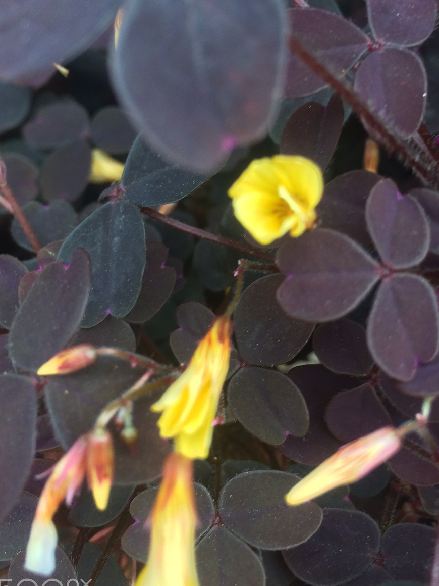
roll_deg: -1.1
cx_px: 269
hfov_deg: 35.8
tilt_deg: -27.5
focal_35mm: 40
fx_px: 676
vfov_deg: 46.7
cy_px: 253
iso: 40
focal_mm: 4.15
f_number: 2.2
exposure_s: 1/60
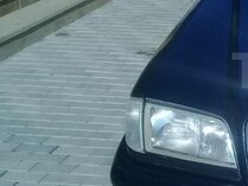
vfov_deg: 15.1
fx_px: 703
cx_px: 354
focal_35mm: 98
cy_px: 70
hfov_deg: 18.2
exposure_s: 1/2519
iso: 64
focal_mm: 3.3
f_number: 2.2
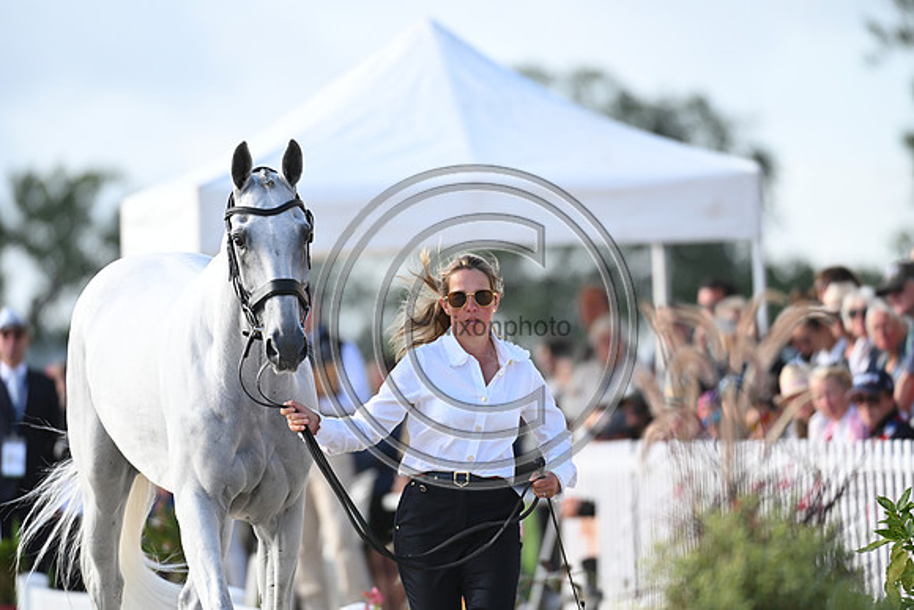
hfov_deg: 5.2
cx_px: 457
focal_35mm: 400
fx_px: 10157
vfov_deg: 3.4
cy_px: 305
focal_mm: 400
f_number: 5
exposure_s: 1/1600
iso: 900
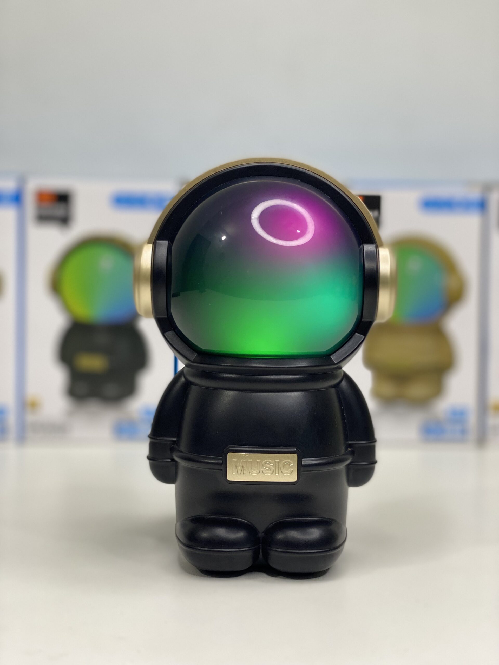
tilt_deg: -1.1
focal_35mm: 52
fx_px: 999
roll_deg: -1.7
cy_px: 332
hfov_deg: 28.0
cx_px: 250
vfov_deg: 36.8
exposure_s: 1/100
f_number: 2
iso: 125
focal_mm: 6
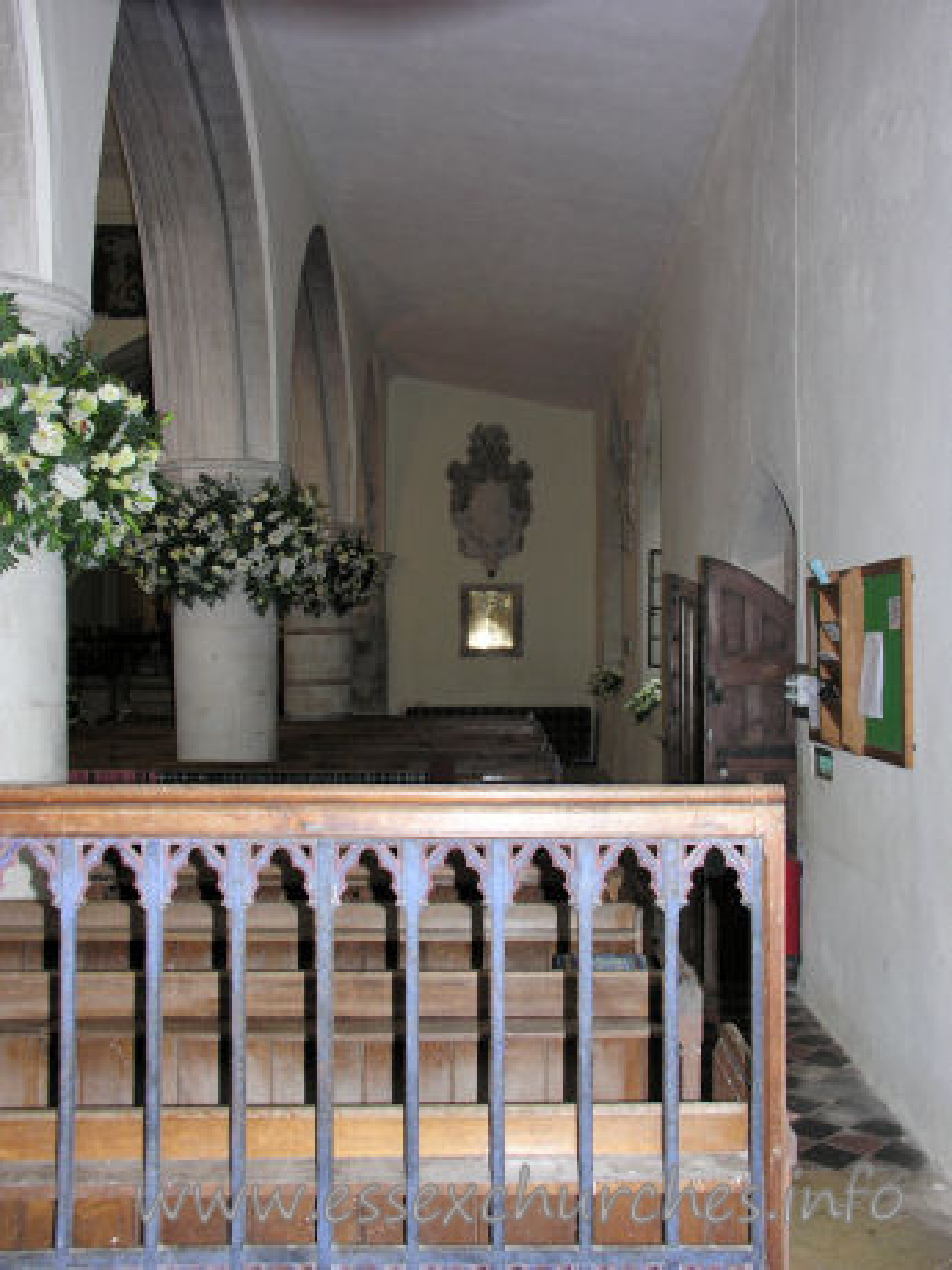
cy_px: 635
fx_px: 1283
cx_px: 476
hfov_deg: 40.7
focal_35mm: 35
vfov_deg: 52.6
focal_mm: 8.9
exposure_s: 1/60.1
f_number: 2.8
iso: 101
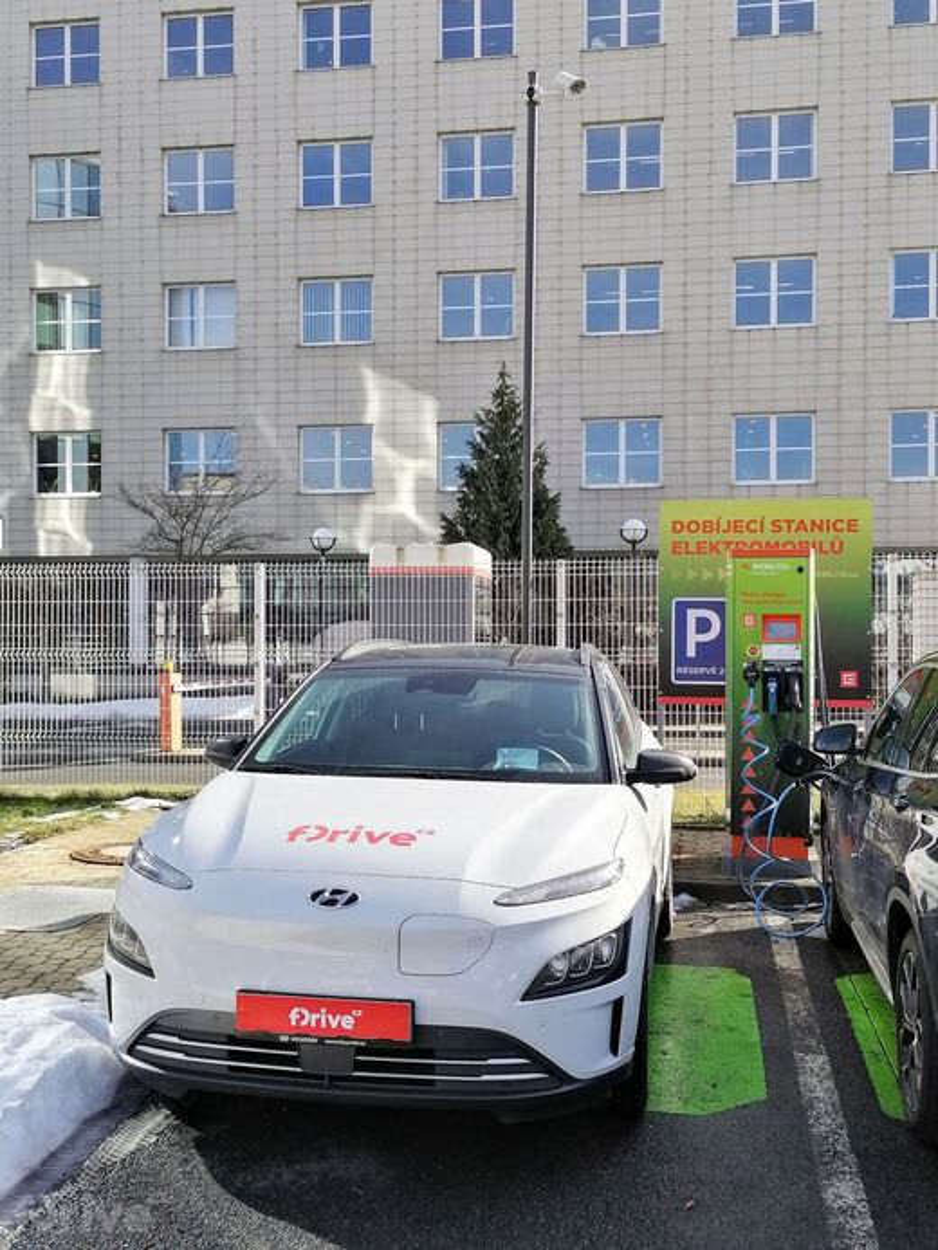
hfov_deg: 36.8
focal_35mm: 39
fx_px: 1409
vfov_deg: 47.9
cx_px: 469
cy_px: 625
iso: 50
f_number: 1.8
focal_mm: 5.3
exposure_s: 1/895
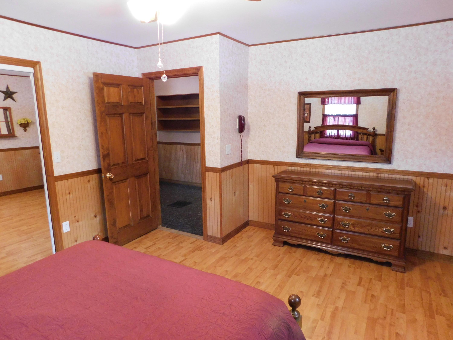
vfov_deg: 58.9
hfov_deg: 73.9
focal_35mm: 23
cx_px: 226
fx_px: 301
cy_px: 170
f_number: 3
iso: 400
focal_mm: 4
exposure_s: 1/20
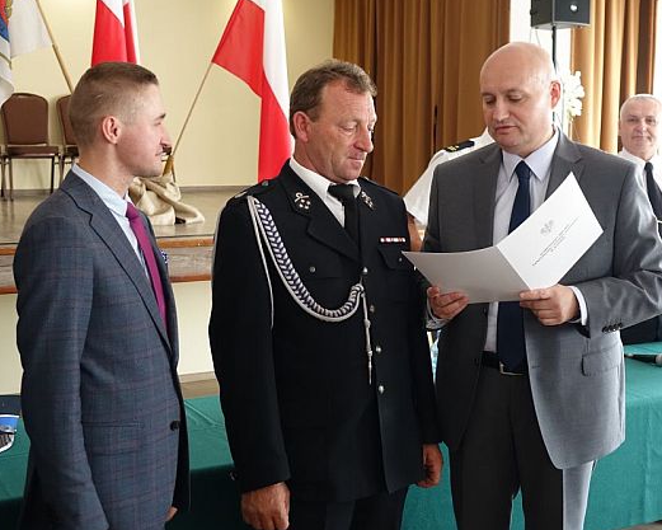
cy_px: 264
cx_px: 357
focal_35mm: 53
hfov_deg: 35.3
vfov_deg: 28.6
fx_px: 1039
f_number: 2.8
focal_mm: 16.76
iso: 640
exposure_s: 1/50
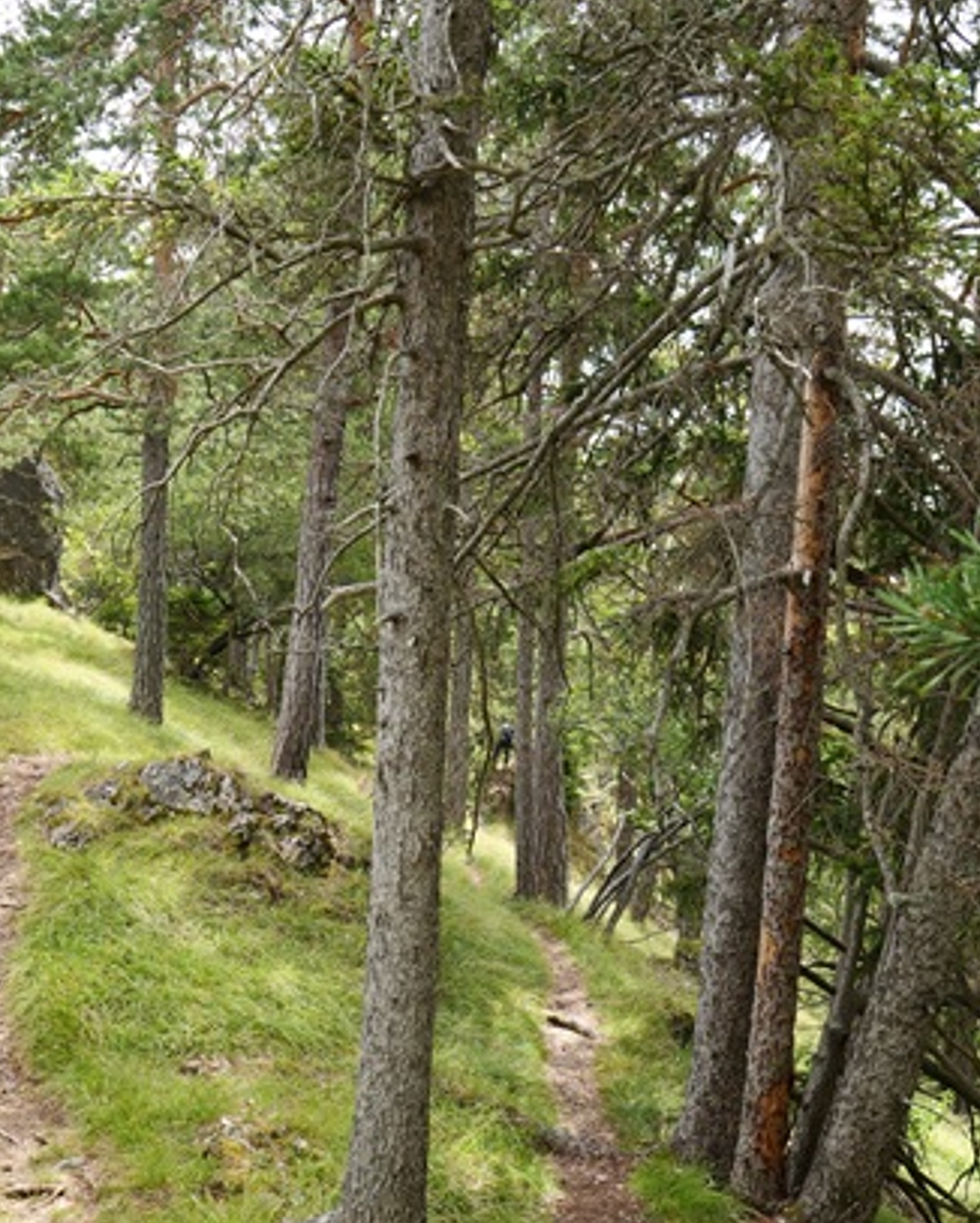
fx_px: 1666
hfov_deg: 32.6
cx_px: 367
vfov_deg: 39.3
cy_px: 904
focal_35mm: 46
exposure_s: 1/160
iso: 100
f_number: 3.5
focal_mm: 12
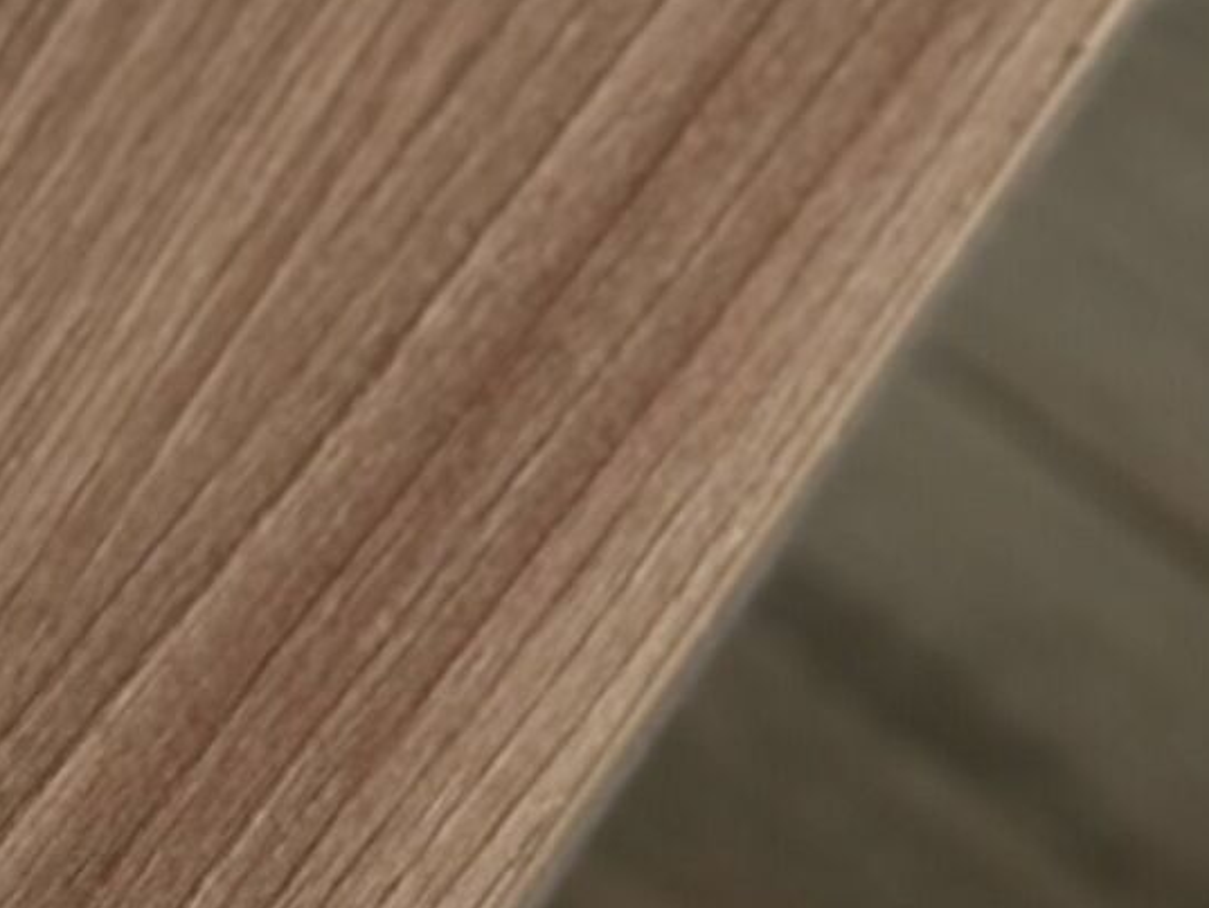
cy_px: -2571
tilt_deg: -51.9
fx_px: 9991
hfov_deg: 6.7
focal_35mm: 286
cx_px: -1139
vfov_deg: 4.8
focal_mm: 6.86
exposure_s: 1/142
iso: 50
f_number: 1.78
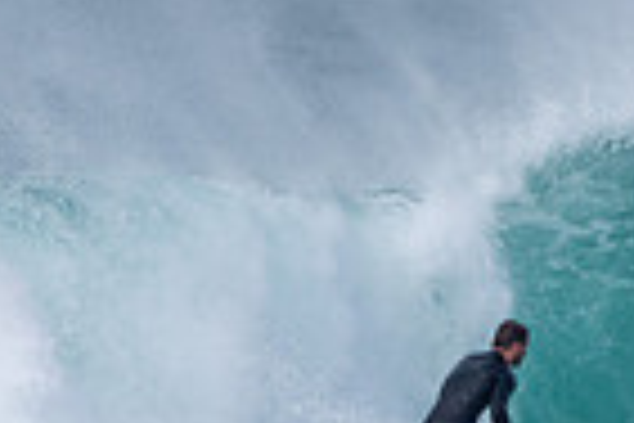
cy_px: 470
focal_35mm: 2210
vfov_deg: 0.6
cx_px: 526
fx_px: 38918
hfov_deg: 0.9
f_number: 5.6
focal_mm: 500
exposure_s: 1/1000
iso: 110
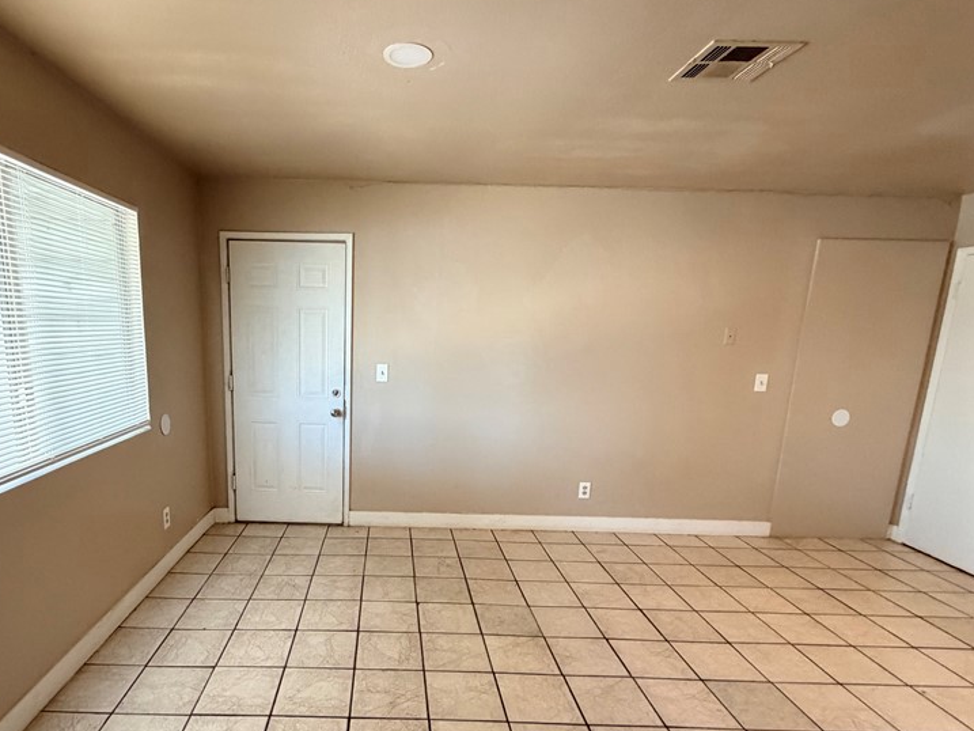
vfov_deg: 65.4
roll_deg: -1.3
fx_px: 563
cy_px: 436
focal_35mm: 20
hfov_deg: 80.8
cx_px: 393
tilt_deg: -12.3
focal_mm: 2.22
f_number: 2.2
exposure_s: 1/60
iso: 500
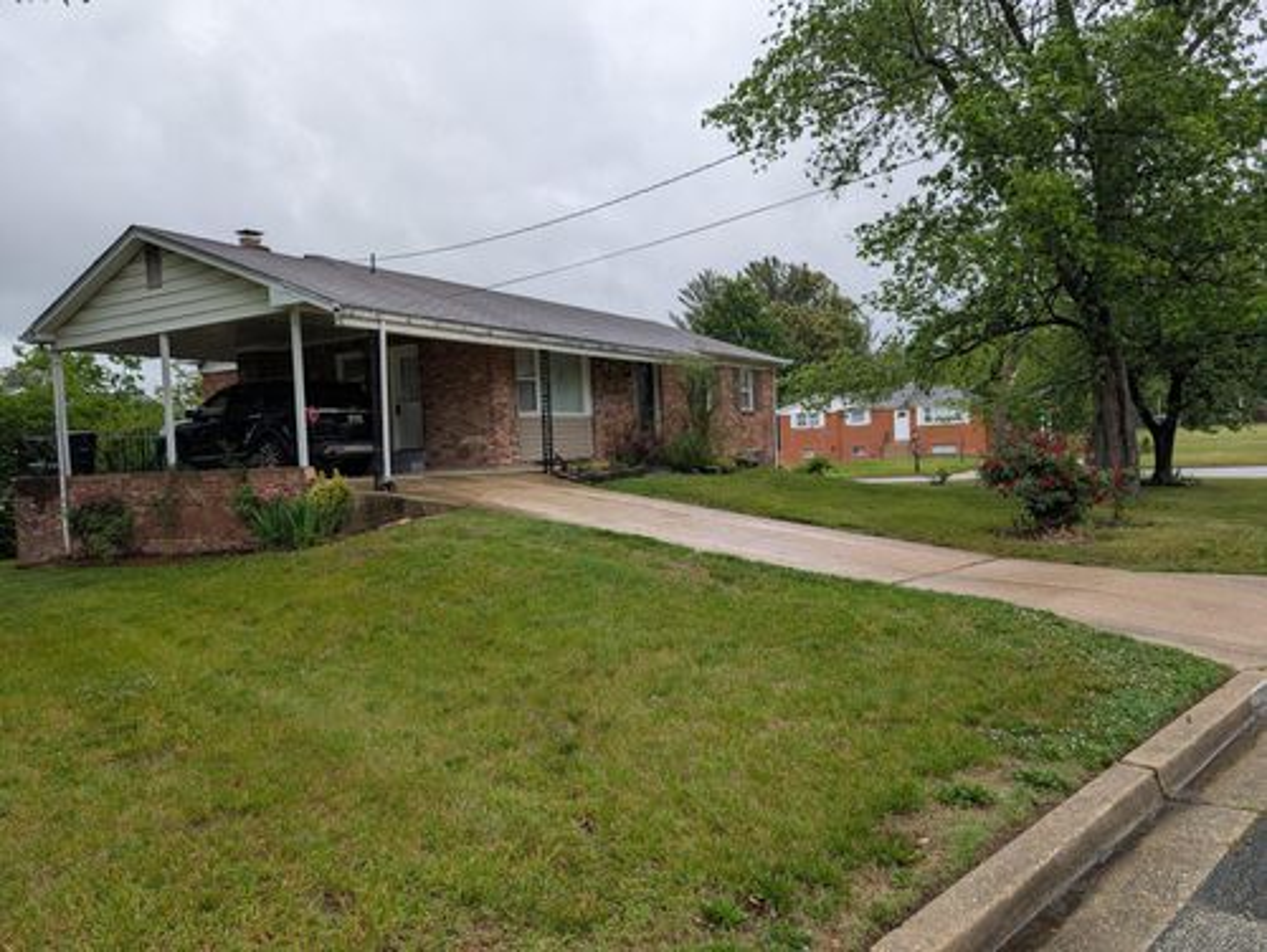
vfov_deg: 56.9
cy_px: 476
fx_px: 879
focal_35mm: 24
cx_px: 634
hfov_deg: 71.5
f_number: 1.68
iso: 22
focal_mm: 6.9
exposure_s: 1/313
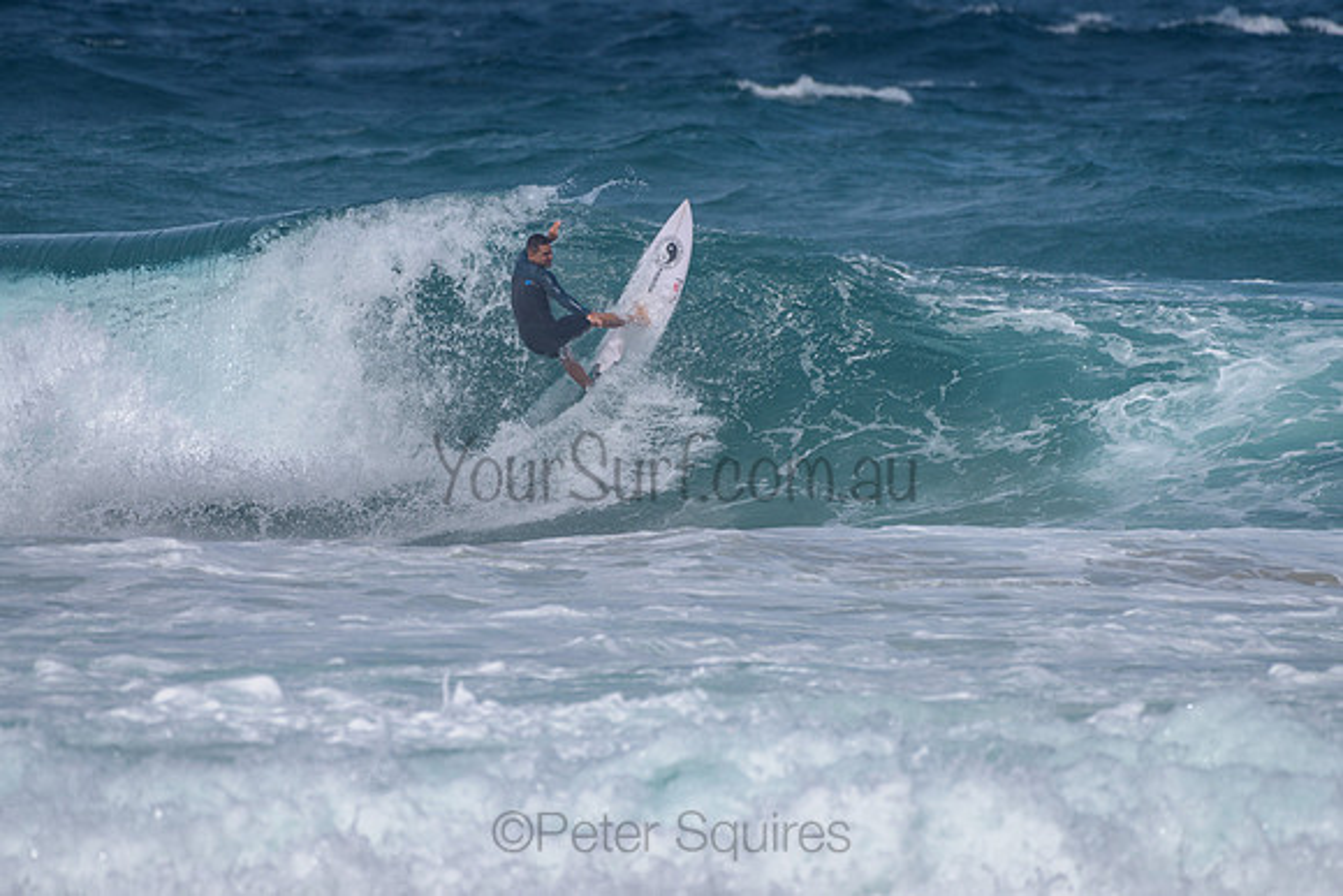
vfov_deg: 2.2
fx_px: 22885
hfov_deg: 3.4
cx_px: 652
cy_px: 385
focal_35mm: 613
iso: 80
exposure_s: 1/2000
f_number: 5.6
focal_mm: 500
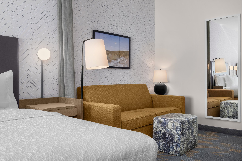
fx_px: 208
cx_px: 121
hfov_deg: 60.3
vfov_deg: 42.3
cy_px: 80
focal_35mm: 31
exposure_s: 1/50
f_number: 8
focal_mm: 20.9
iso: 400
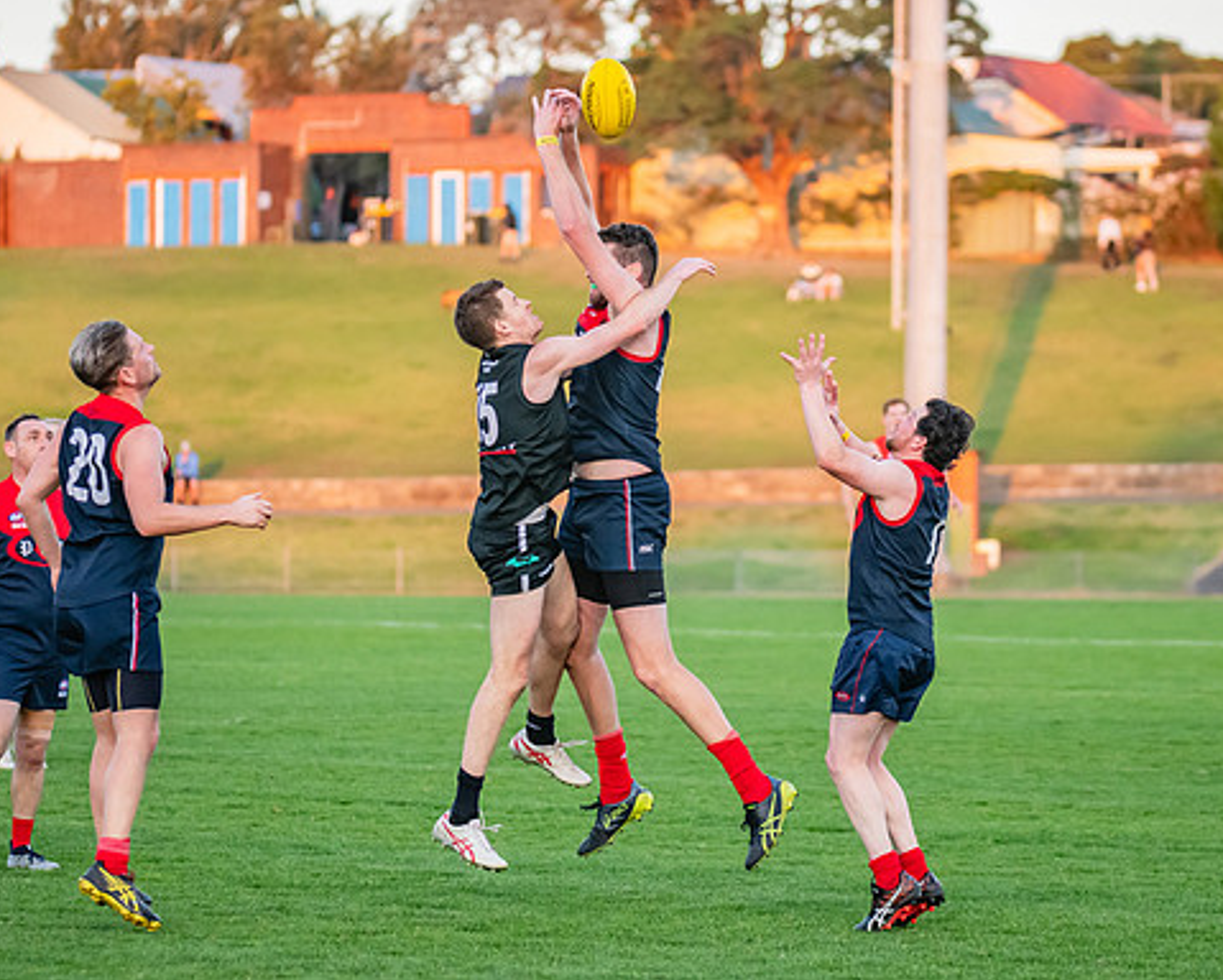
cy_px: 424
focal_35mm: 190
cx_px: 636
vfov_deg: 8.1
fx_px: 6883
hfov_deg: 10.2
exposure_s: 1/1600
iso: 1800
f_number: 2.8
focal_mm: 125
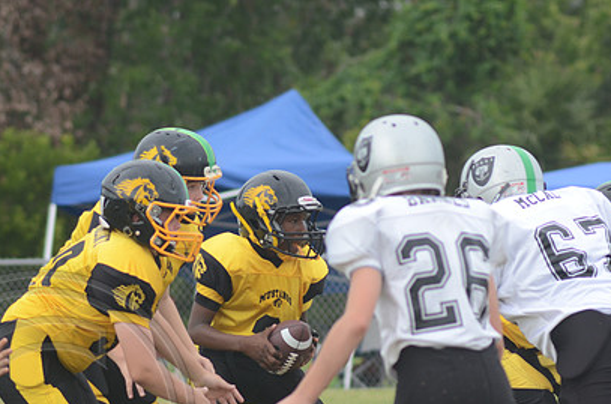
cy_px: 276
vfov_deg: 3.2
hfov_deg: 4.8
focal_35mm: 428
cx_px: 312
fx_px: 7244
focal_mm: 200
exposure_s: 1/640
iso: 400
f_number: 5.6
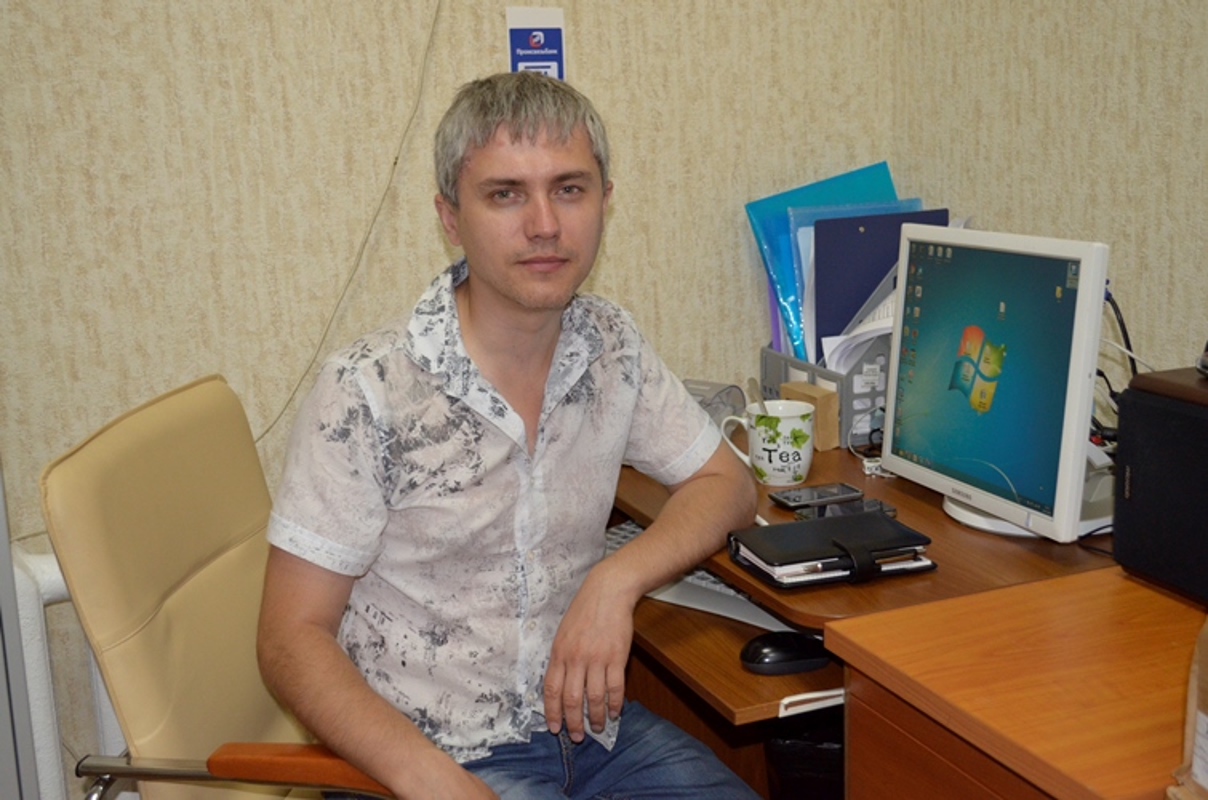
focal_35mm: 42
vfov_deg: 31.8
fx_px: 1406
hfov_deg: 46.5
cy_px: 400
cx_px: 604
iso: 1600
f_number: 4.5
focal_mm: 28
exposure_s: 1/200
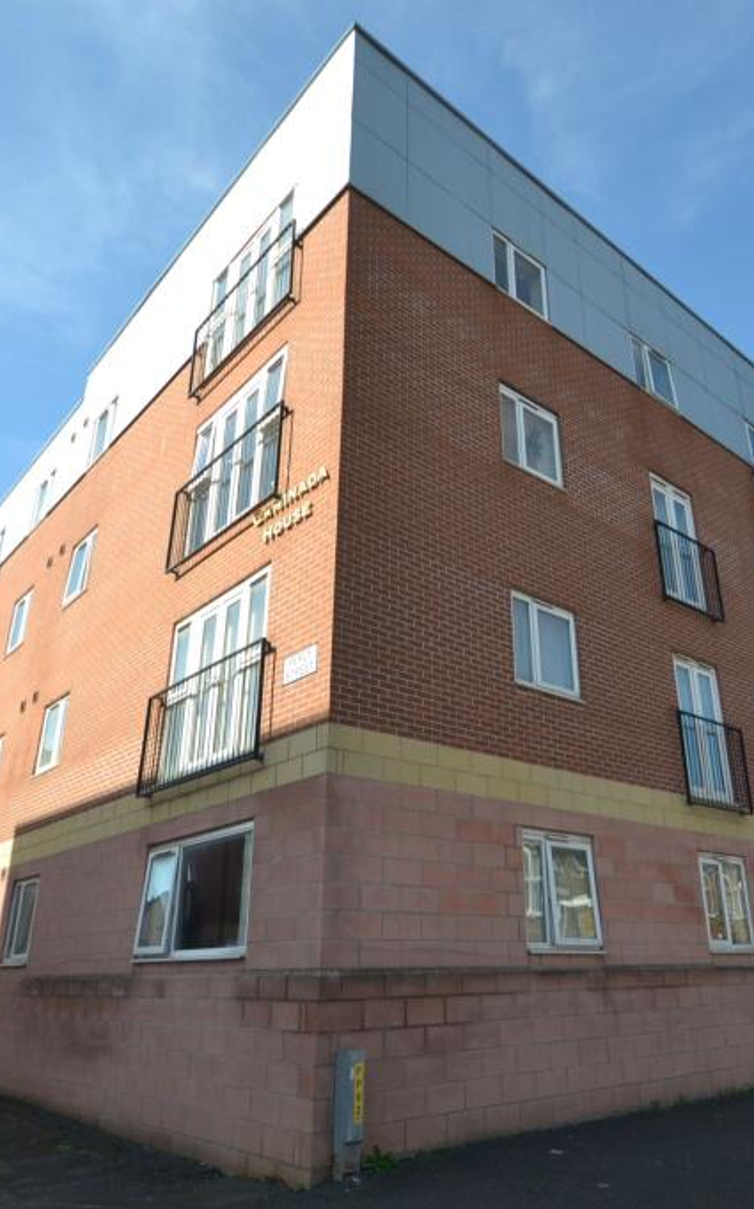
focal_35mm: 23
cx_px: 467
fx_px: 757
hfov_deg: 52.4
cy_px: 604
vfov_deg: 77.2
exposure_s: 1/500
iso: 100
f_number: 3.5
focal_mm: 10
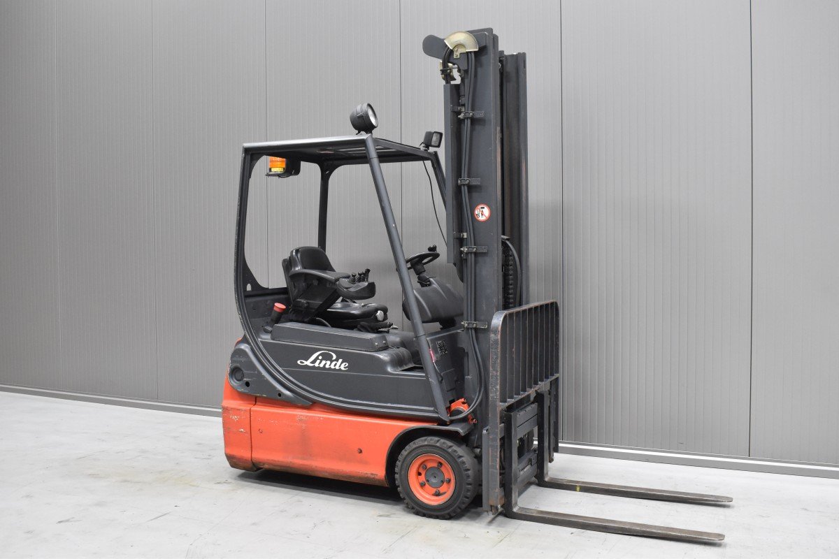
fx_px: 769
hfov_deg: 57.2
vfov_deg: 40.0
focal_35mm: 33
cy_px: 280
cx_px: 420
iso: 1600
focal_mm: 22
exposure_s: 1/25
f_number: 5.6
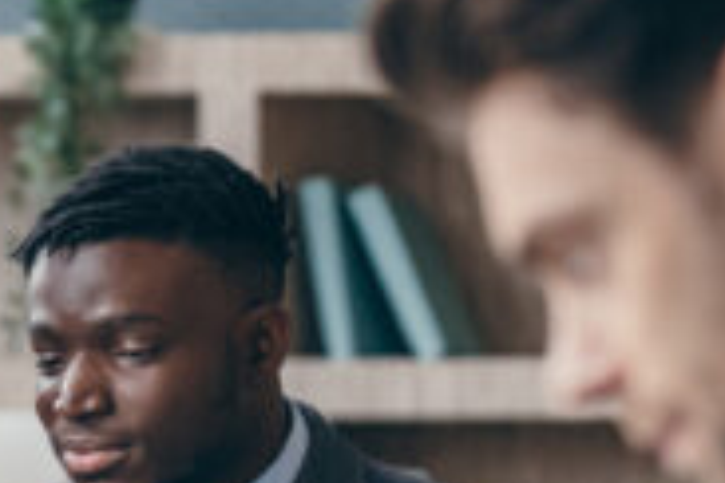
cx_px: -250
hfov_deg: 5.4
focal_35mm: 377
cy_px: 447
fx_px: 7592
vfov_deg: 3.6
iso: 500
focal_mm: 90
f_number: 4
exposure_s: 1/160
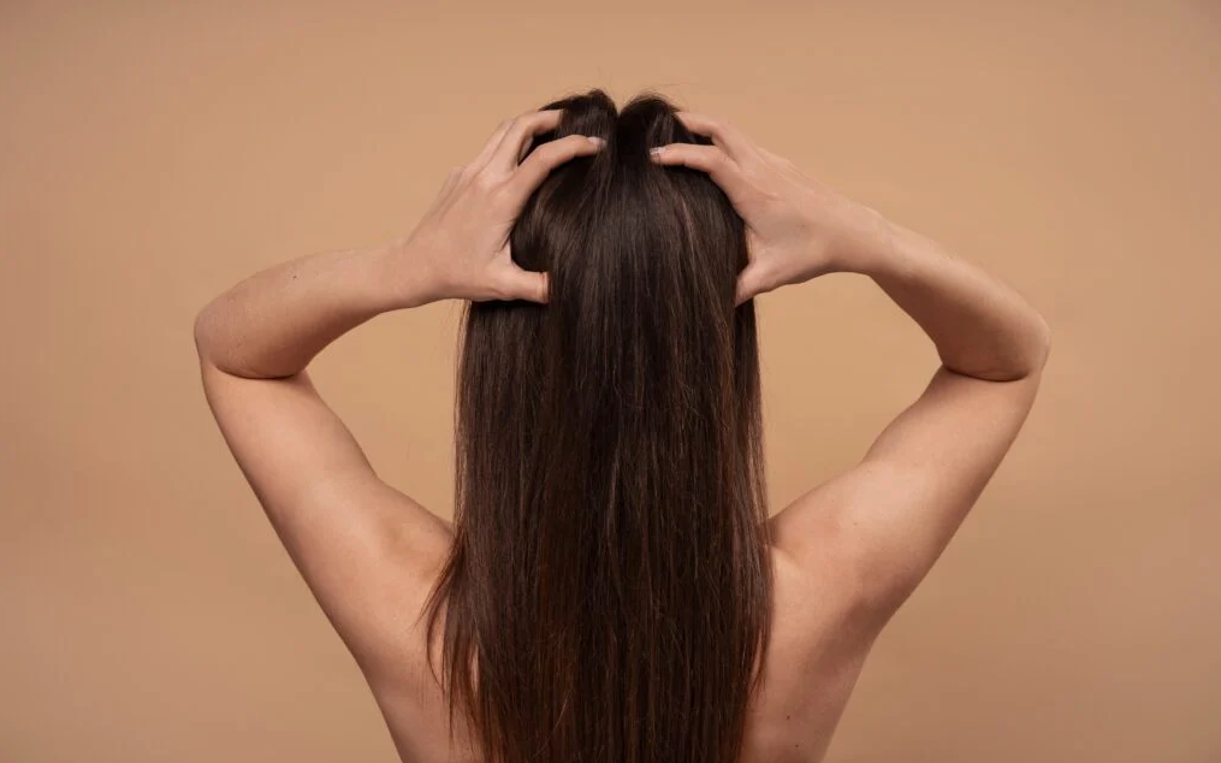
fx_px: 2395
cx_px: 612
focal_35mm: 72
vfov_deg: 18.1
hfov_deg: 28.6
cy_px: 391
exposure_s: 1/160
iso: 125
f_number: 5.6
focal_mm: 70
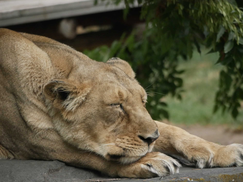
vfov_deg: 3.7
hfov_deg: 5.0
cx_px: 122
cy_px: 91
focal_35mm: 400
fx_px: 2809
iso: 2500
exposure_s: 1/800
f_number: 8
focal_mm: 200
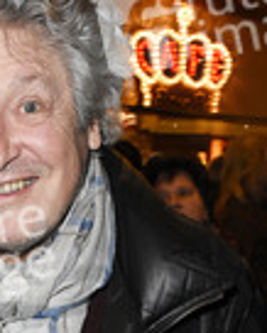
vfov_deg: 19.1
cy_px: 387
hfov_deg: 15.8
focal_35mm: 95
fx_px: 941
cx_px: 0
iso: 3200
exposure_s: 1/160
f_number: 6.3
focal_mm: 23
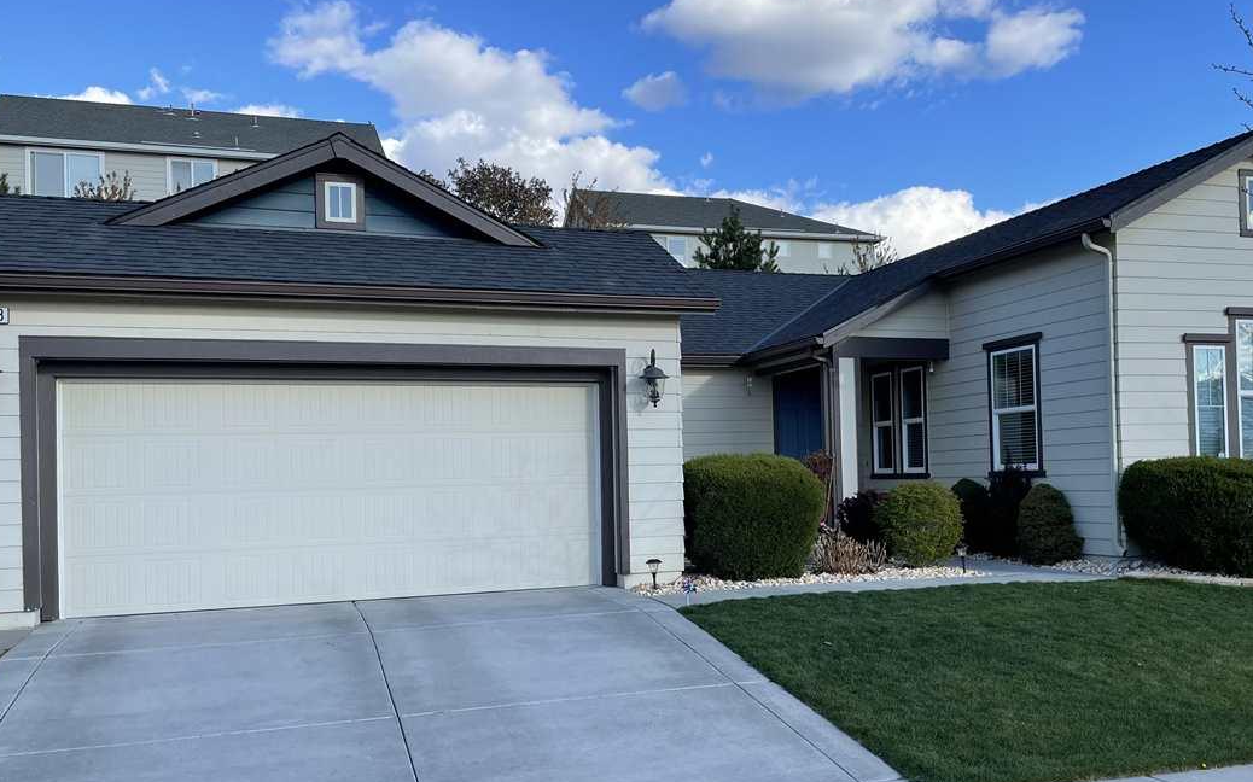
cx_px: 723
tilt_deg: +1.2
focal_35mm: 34
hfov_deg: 56.5
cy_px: 449
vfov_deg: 37.2
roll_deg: +1.2
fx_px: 1161
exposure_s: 1/1770
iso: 32
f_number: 1.6
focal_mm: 4.2
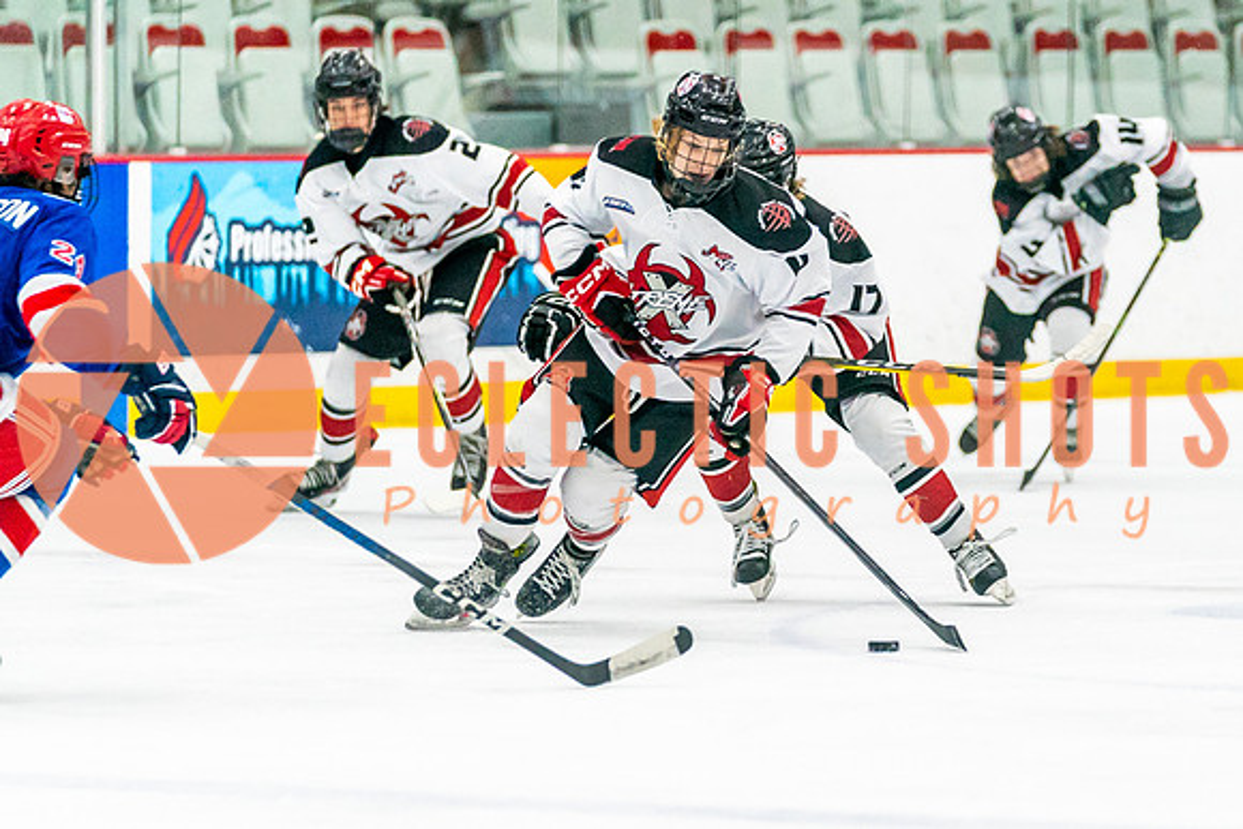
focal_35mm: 338
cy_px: 539
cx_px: 807
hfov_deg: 6.1
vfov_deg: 4.1
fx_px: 11662
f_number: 2.8
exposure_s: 1/1000
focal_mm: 168
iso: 3200
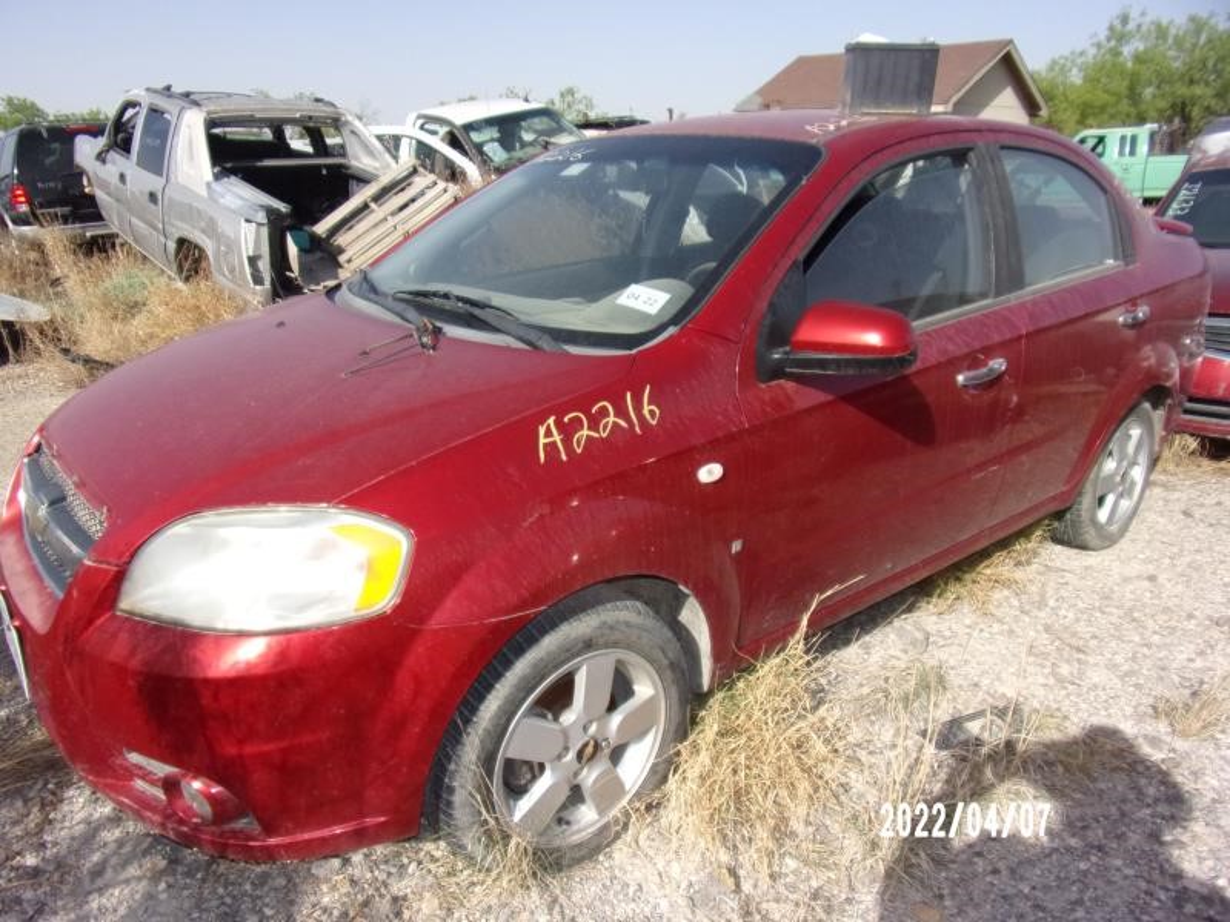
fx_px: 853
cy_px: 461
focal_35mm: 24
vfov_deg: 56.8
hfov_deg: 71.6
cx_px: 615
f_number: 3.3
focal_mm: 4.3
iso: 80
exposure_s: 1/950
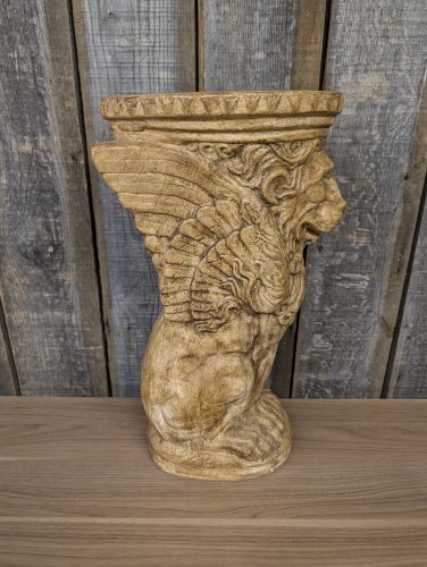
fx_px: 394
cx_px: 214
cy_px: 284
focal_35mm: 24
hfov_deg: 56.9
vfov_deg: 71.5
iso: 336
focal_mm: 6.9
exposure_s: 1/40
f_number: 1.68
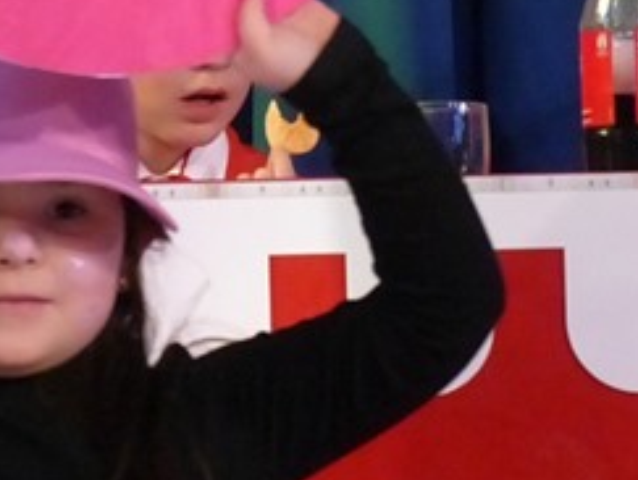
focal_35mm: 442
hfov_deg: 4.5
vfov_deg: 3.4
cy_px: 167
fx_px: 8158
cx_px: 197
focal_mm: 31.5
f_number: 3.5
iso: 1600
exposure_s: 1/160
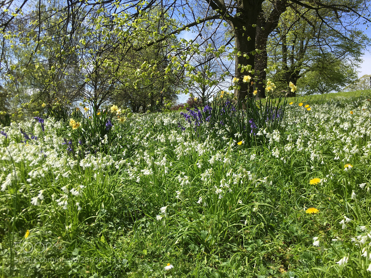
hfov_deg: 61.7
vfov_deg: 48.2
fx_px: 311
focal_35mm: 29
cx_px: 186
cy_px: 139
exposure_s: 1/1261
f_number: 2.2
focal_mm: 4.15
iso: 25
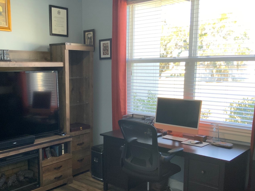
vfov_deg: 35.0
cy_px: 117
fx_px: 302
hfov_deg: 45.4
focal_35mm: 41
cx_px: 96
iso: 80
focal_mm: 3
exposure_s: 1/60
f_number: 1.8
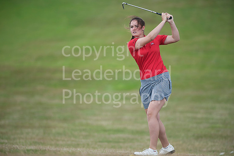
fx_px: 2040
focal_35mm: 314
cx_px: 117
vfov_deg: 4.4
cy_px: 77
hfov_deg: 6.6
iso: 400
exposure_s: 1/1600
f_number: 4
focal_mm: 300
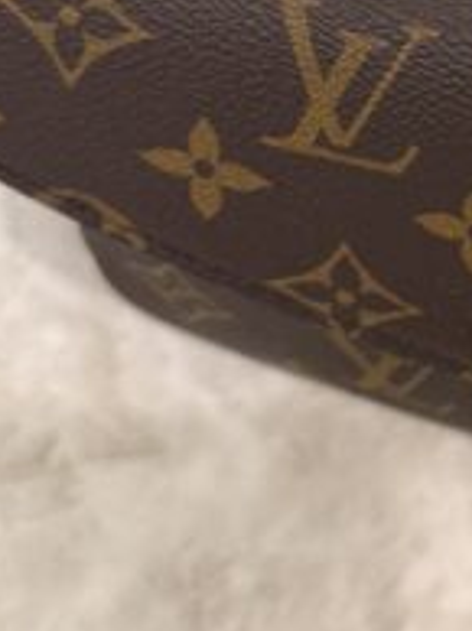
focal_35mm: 99
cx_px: 697
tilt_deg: -51.2
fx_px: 1804
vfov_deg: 19.4
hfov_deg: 14.0
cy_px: 42
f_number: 1.78
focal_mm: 6.76
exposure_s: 1/60
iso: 125
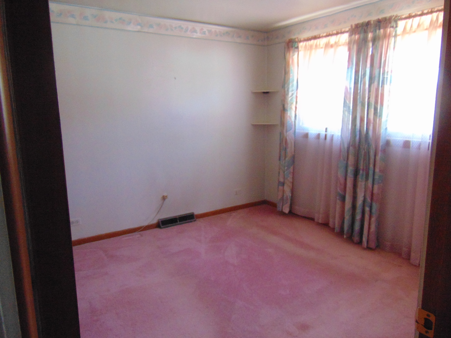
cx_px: 226
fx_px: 326
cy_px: 169
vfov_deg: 54.9
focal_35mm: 25
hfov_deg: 69.4
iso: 500
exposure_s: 1/60
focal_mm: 4.5
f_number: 3
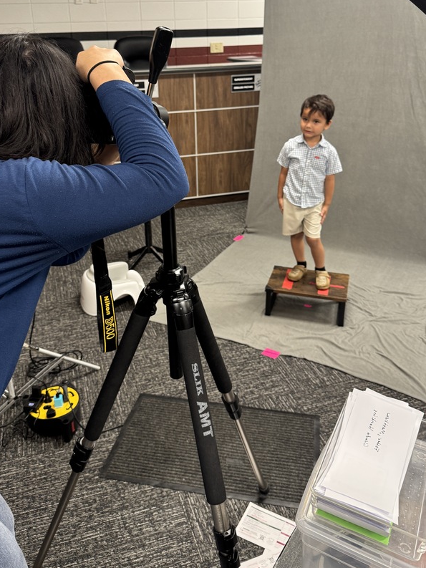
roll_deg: +2.1
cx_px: 199
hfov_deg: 45.4
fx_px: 509
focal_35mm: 31
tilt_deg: -20.3
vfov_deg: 57.8
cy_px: 221
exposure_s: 1/60
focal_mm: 6.76
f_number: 1.78
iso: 200
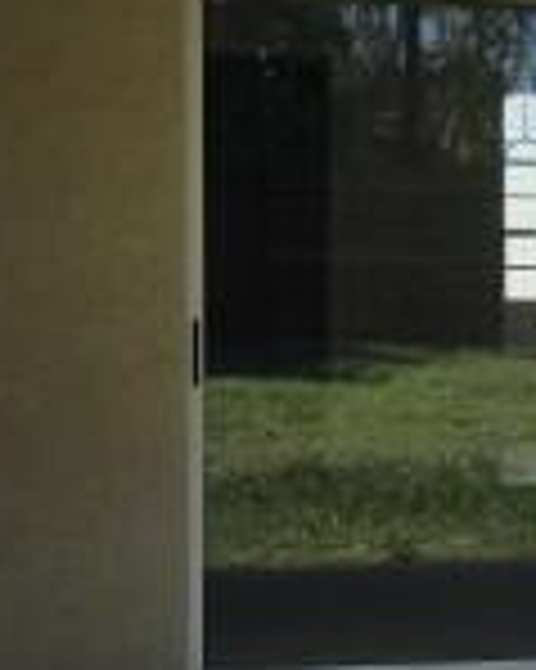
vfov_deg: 14.7
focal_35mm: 131
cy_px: 382
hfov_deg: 11.3
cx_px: 806
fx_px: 2600
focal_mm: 7
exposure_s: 1/505
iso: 20
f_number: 1.8
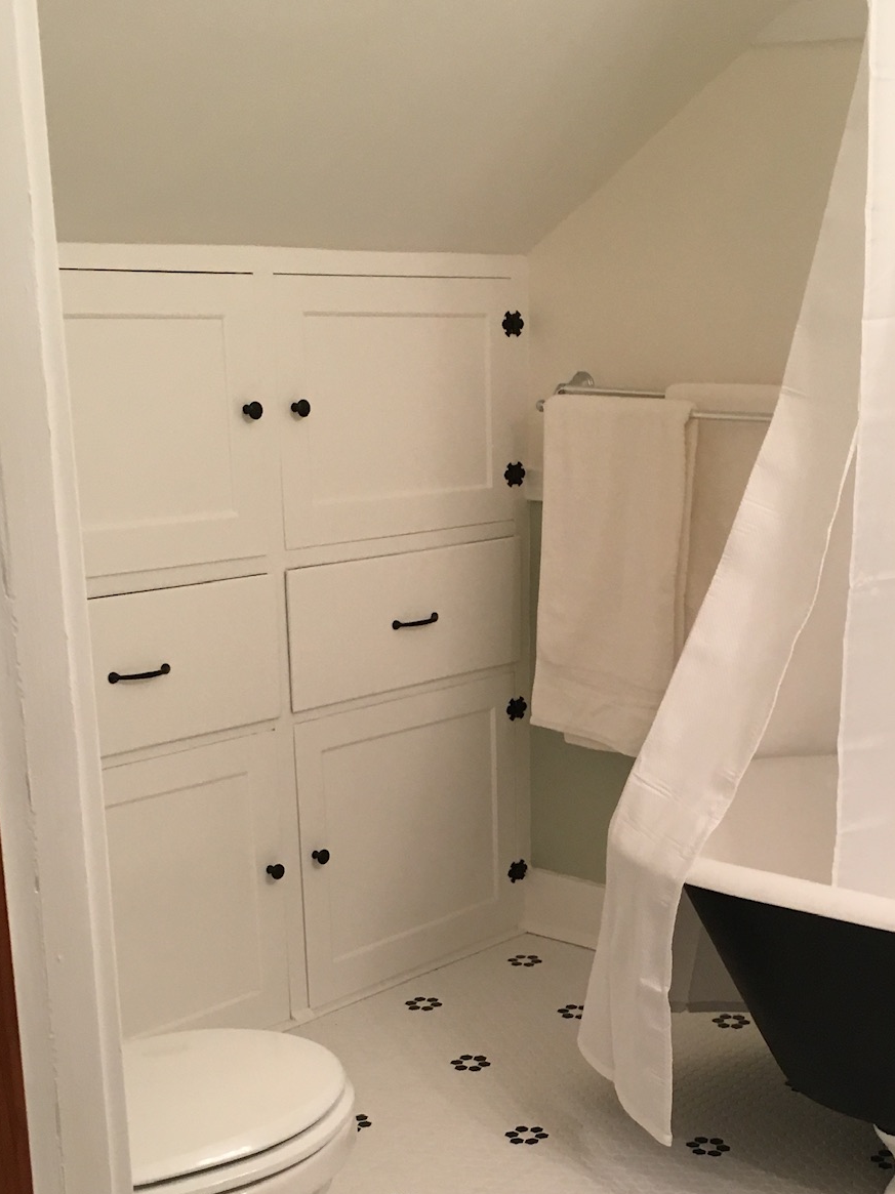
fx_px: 1759
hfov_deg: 28.3
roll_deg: -0.2
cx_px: 634
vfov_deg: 36.8
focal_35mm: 51
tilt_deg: -17.2
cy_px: 869
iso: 80
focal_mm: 4.15
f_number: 2.2
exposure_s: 1/30
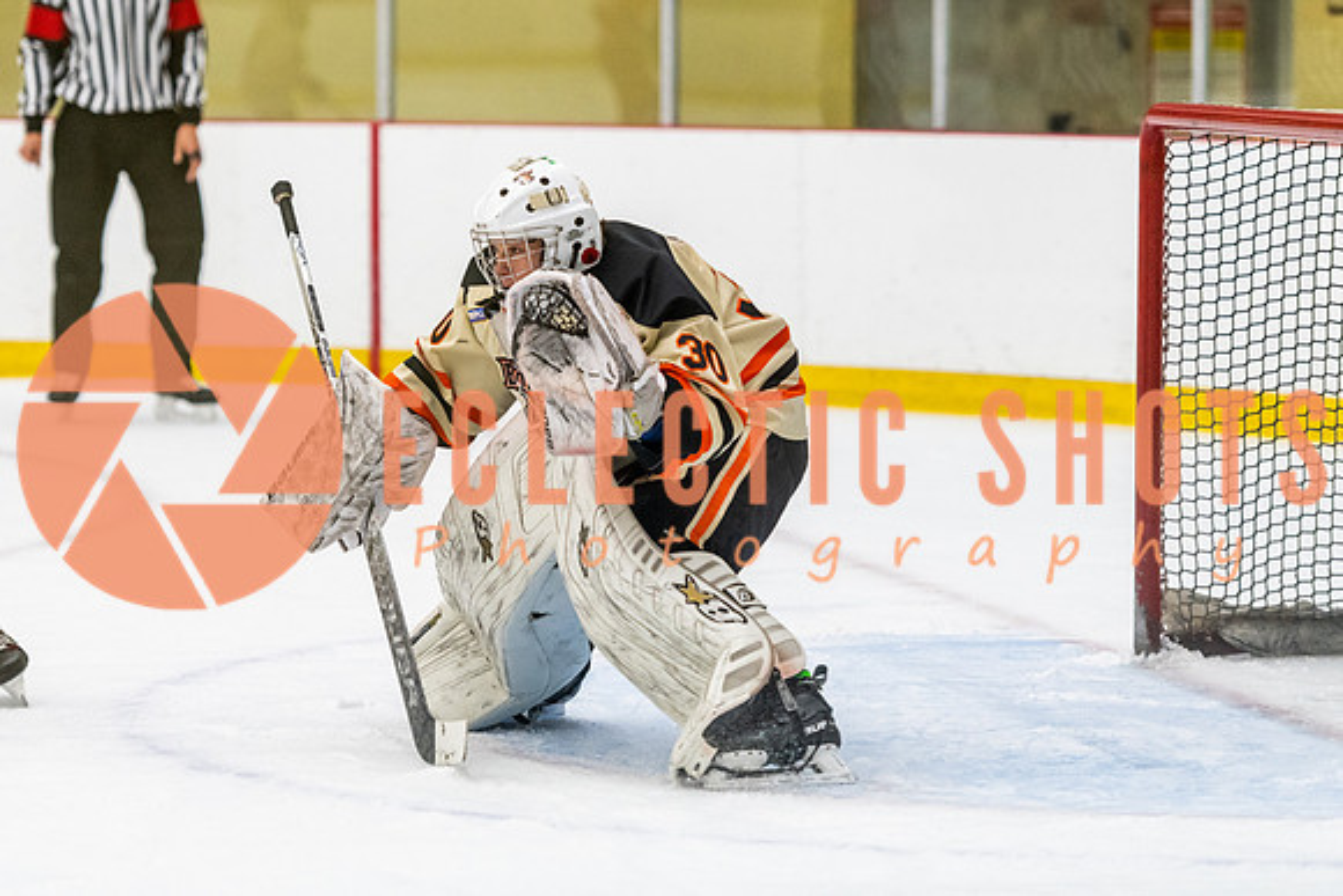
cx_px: 604
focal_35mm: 173
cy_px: 339
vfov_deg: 7.9
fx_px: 6470
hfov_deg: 11.8
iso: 3200
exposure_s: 1/640
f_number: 2.8
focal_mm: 135
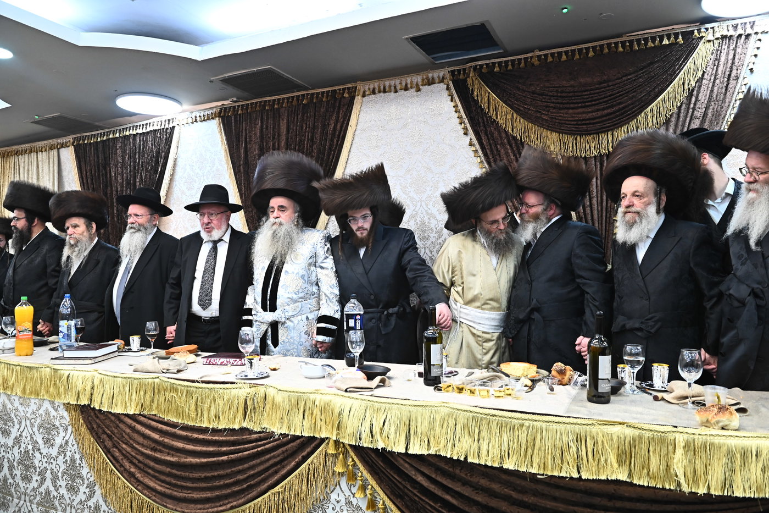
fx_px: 513
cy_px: 256
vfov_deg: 53.1
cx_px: 384
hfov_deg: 73.8
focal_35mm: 24
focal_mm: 24
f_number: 5
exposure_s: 1/160
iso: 2000
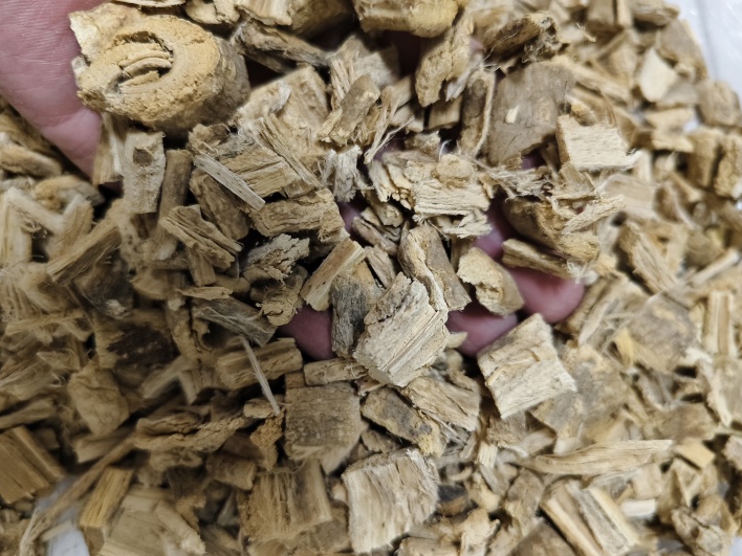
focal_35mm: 26
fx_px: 557
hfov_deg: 67.3
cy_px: 297
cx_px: 359
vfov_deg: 53.0
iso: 4099
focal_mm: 5.56
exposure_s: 1/249
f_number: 1.88
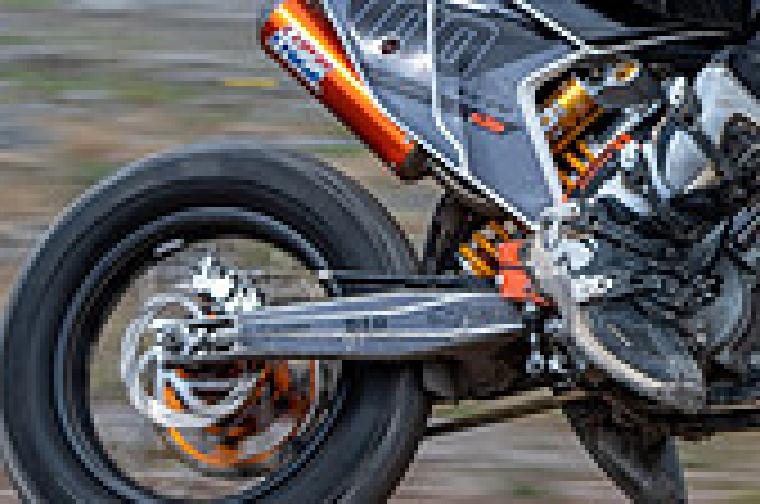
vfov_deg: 1.1
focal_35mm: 1246
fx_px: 26255
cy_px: -40
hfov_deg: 1.7
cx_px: 962
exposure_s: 1/320
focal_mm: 240
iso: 160
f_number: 8
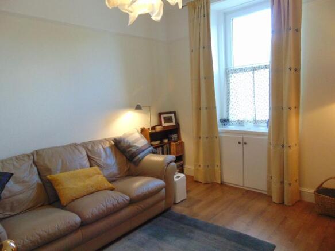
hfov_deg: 69.4
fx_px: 242
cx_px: 168
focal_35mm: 25
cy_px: 126
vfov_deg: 54.9
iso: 160
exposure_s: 1/30
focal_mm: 4.5
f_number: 3
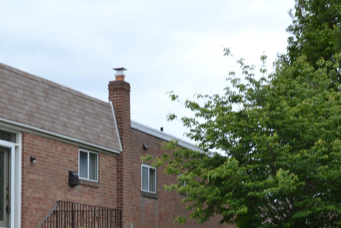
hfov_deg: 22.2
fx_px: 862
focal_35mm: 91
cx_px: 88
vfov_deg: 15.0
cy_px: 171
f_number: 18
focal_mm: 32
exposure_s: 1/30
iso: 100
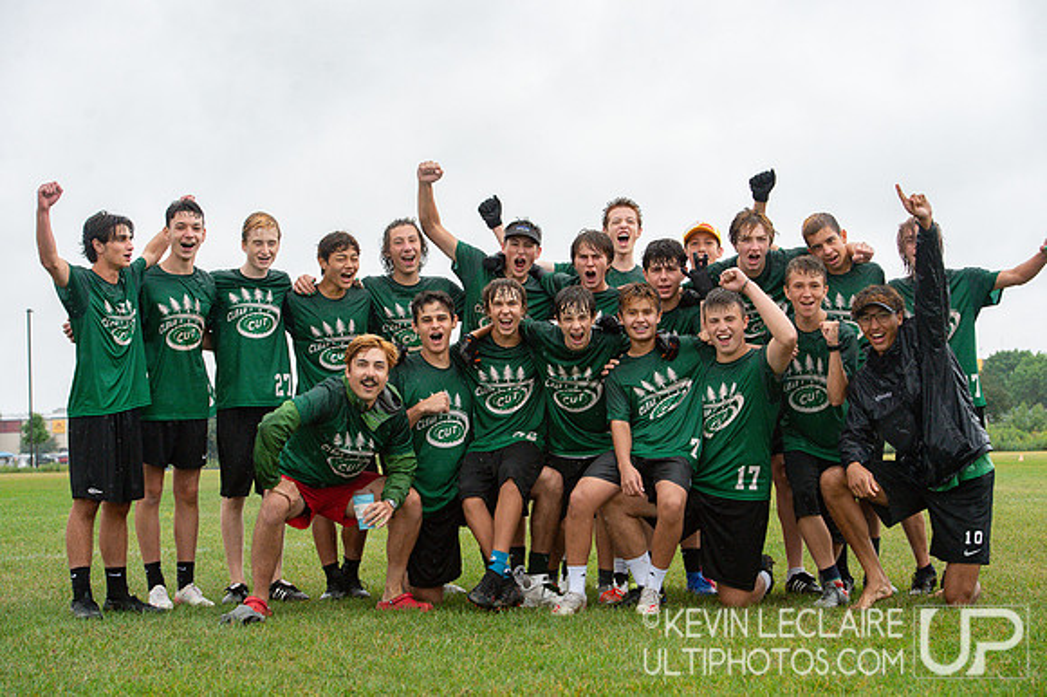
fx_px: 2035
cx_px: 524
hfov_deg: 28.9
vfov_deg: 19.4
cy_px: 348
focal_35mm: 70
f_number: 5.6
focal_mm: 70
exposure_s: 1/1250
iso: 2500
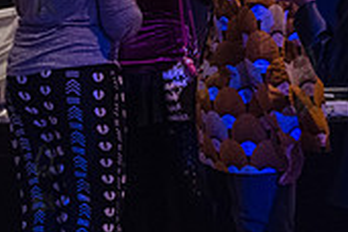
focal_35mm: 272
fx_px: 2629
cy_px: 78
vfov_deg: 5.1
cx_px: 305
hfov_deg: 7.6
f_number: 2.8
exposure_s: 1/200
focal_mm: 80
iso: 8000
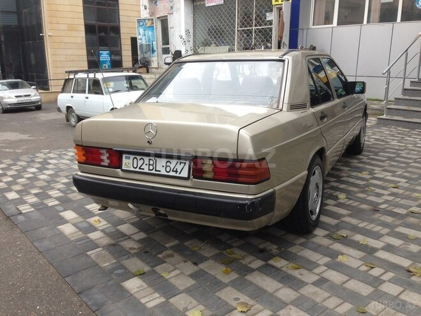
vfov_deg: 42.9
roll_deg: -0.5
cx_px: 210
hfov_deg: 55.4
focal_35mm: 33
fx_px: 401
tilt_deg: -13.2
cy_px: 158
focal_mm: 4.12
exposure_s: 1/120
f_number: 2.4
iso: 80
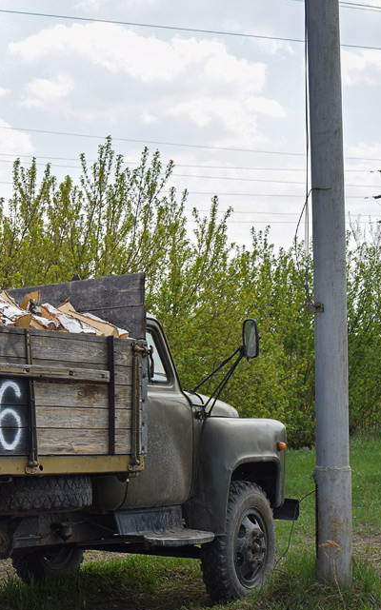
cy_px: 380
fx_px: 1048
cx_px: -162
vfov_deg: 32.3
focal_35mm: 63
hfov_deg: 18.6
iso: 400
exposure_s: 1/1000
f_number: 6.3
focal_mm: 22
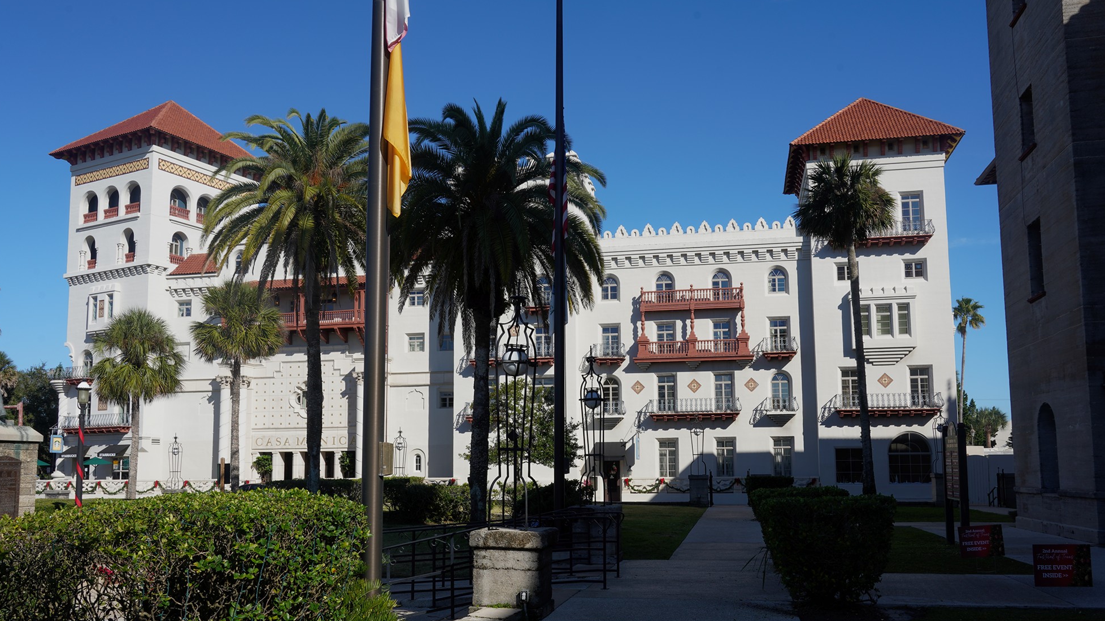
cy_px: 369
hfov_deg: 64.3
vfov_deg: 38.8
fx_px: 879
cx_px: 557
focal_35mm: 30
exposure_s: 1/100
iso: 100
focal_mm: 28
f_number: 14
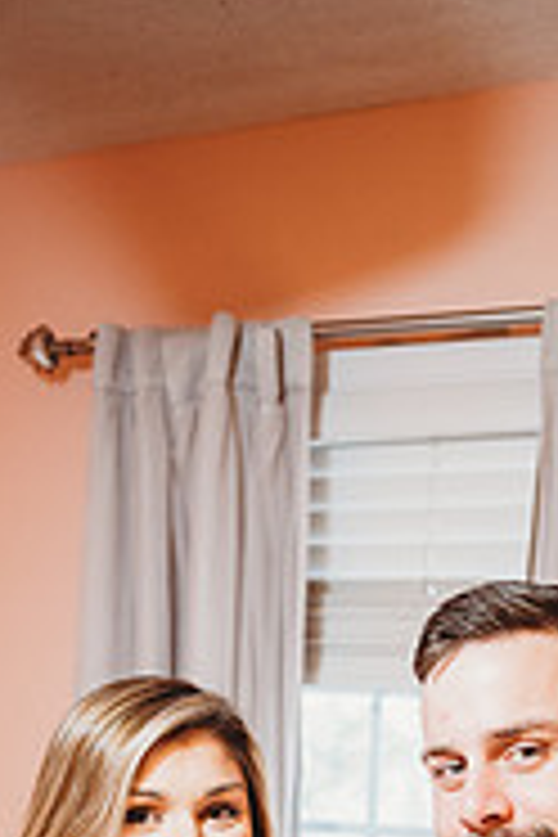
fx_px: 1348
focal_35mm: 58
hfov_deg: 23.4
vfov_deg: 30.5
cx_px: 310
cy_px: 940
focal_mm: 24
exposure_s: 1/160
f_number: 1.8
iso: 1600
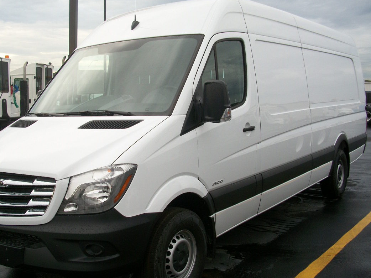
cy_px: 160
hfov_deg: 43.8
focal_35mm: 43
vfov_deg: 33.5
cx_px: 160
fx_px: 461
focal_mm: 6.3
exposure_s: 1/125
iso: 80
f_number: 3.1
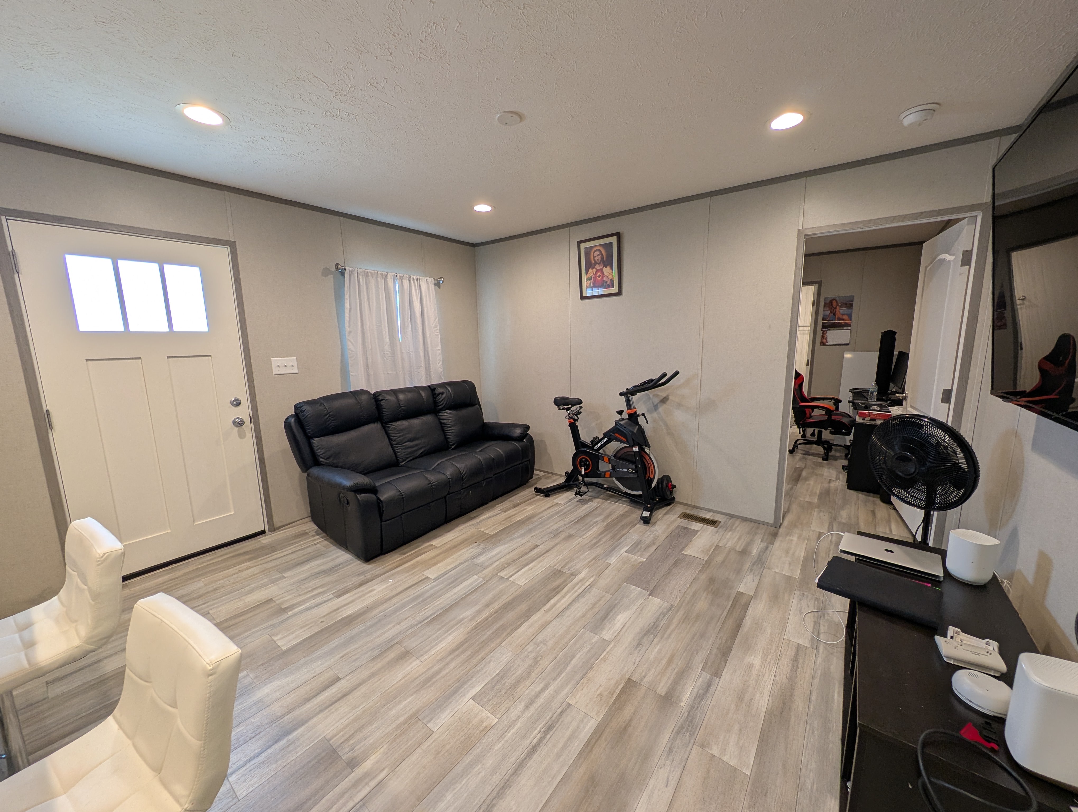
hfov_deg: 110.5
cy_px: 406
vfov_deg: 94.6
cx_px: 539
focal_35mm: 12
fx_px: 374
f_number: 1.95
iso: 39
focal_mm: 2.23
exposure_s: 1/40
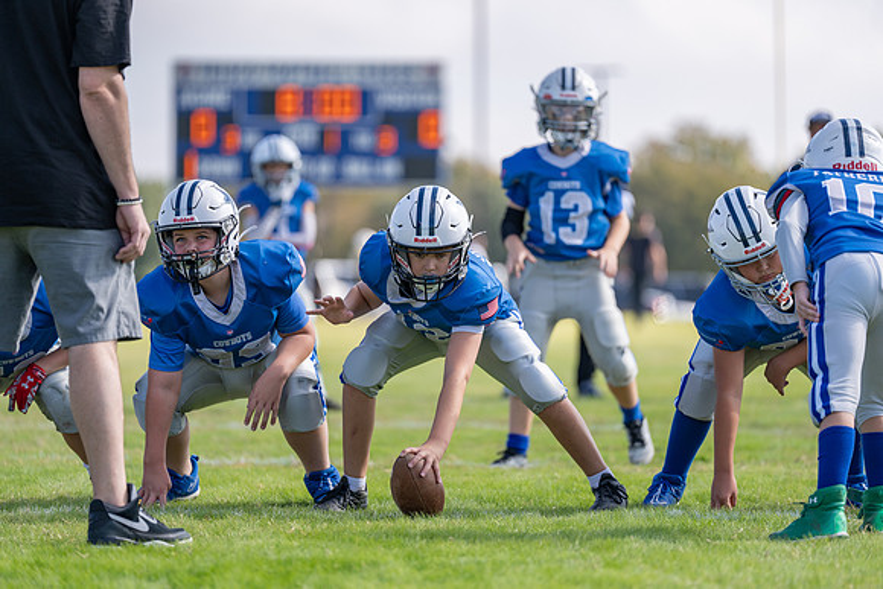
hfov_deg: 10.3
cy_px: 294
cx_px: 442
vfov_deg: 6.9
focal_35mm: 200
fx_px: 4906
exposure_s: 1/1250
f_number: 2.8
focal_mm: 200
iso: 100
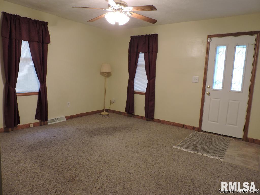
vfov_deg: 56.8
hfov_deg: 71.6
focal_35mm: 24
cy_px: 98
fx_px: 180
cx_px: 130
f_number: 3
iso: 400
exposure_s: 1/30
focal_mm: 4.3
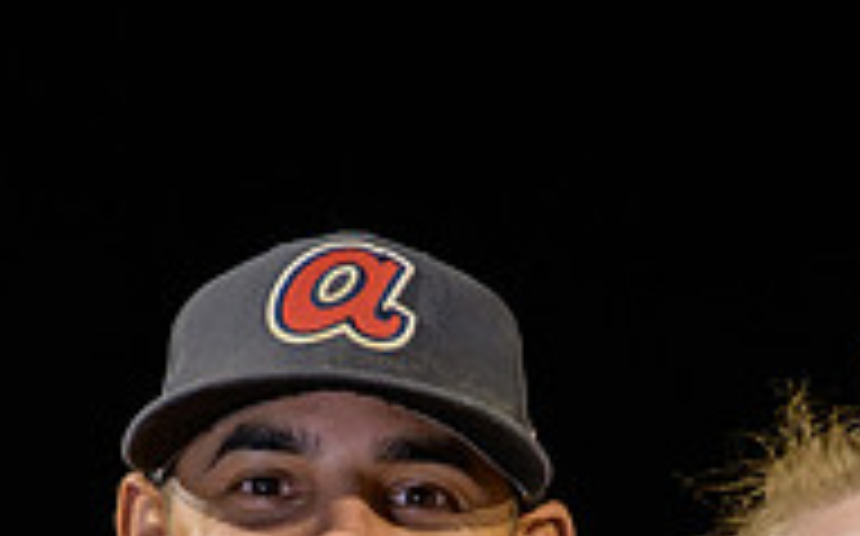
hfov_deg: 12.5
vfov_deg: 7.5
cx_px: 585
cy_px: 986
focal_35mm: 168
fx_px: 3934
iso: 2000
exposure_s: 1/80
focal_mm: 70
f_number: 5
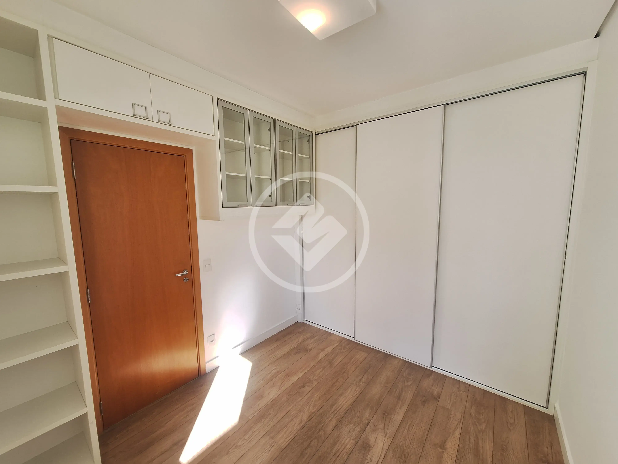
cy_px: 232
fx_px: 232
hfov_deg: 106.2
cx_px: 309
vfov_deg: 89.9
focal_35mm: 13
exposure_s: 1/120
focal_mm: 1.74
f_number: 2.2
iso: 40
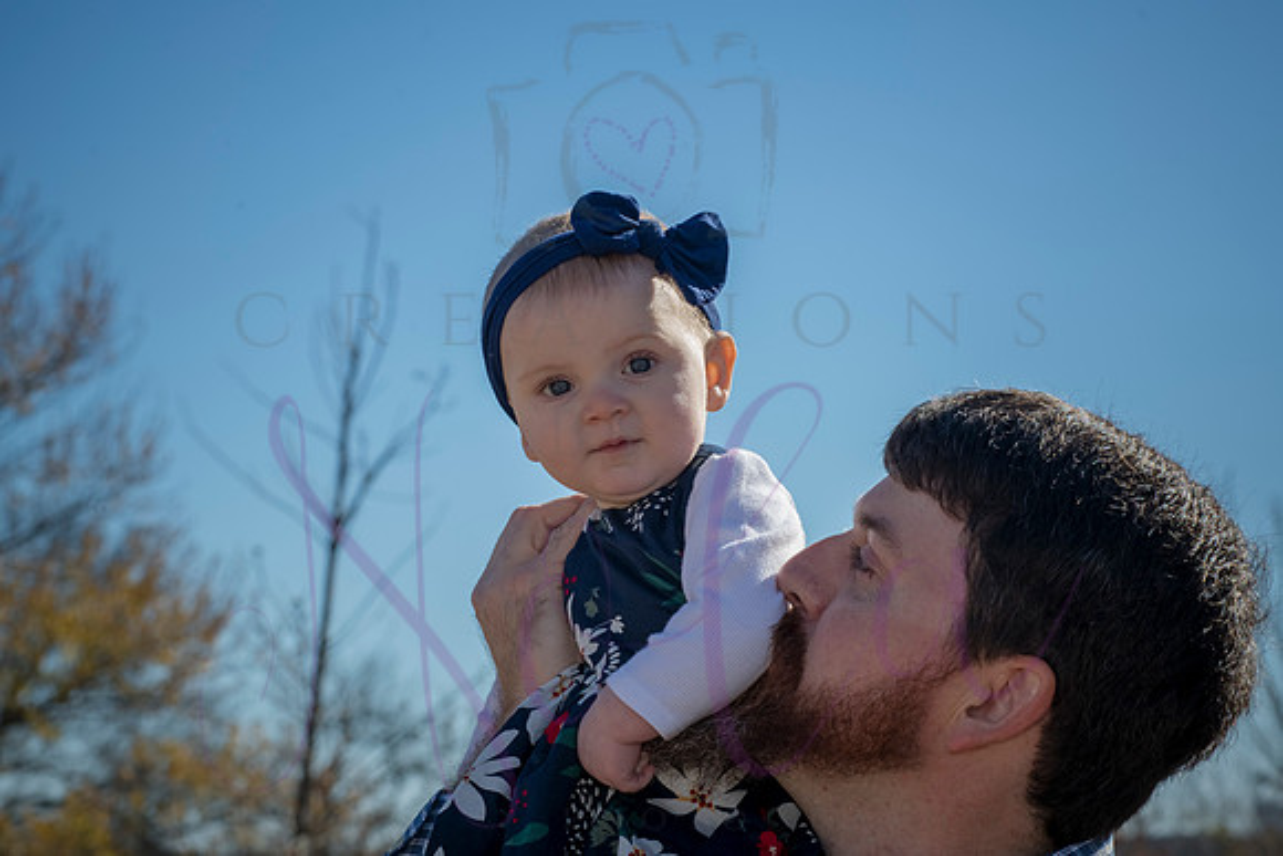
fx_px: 2852
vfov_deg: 17.1
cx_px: 642
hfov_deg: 25.4
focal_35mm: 80
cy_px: 428
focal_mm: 80
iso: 400
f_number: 10
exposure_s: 1/500
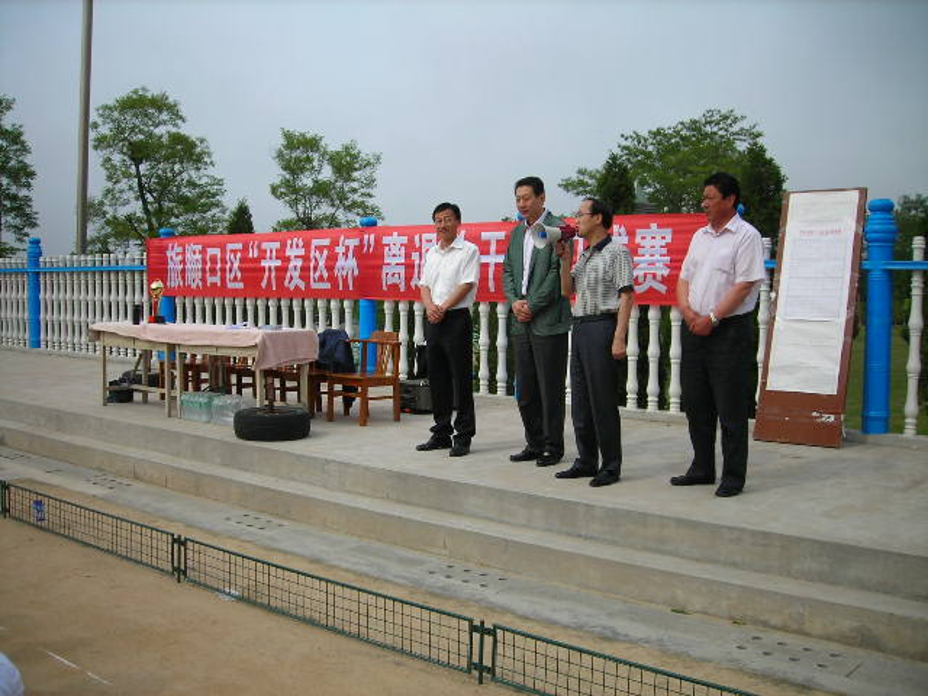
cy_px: 348
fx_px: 1019
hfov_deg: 49.0
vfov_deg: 37.7
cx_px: 464
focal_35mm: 38
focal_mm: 6.3
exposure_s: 1/195
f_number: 6.4
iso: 50
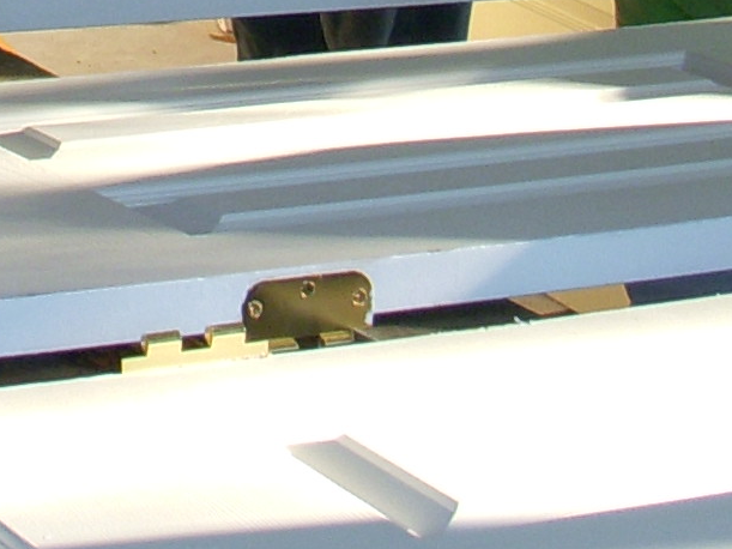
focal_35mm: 203
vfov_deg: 7.1
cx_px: -167
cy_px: -514
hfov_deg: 9.6
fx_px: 4292
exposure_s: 1/40
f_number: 3.3
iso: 100
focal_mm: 6.3
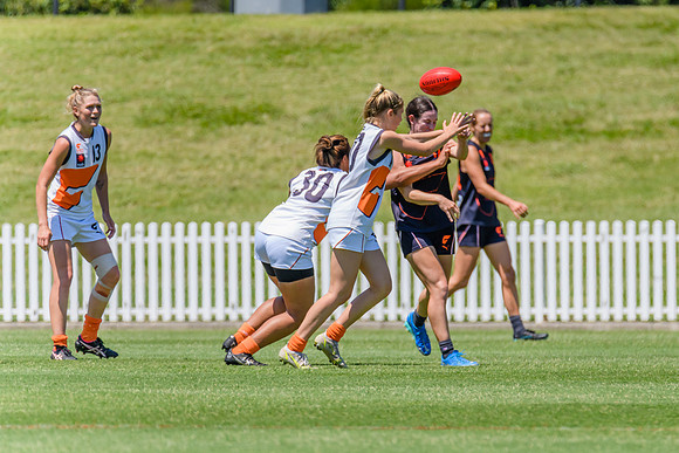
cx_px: 429
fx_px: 14480
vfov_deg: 1.8
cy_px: 208
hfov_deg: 2.7
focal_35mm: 768
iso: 800
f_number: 9
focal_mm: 600
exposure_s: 1/2000
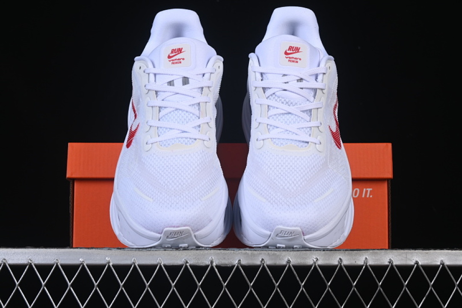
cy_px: 154
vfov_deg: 18.2
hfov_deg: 27.0
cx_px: 231
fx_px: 962
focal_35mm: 75
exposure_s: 1/80
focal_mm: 50
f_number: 9
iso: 160
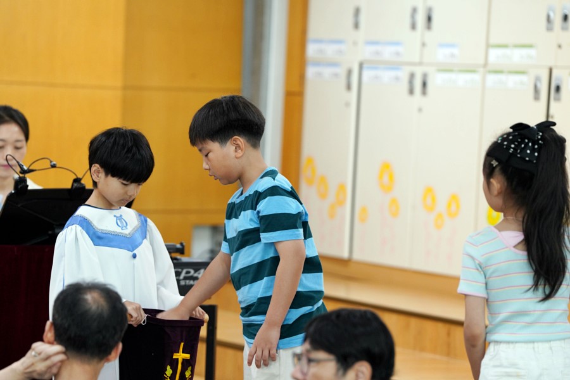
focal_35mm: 171
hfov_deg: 12.0
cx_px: 285
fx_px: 2707
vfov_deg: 8.0
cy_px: 190
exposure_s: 1/200
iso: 1600
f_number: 3.5
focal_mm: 171
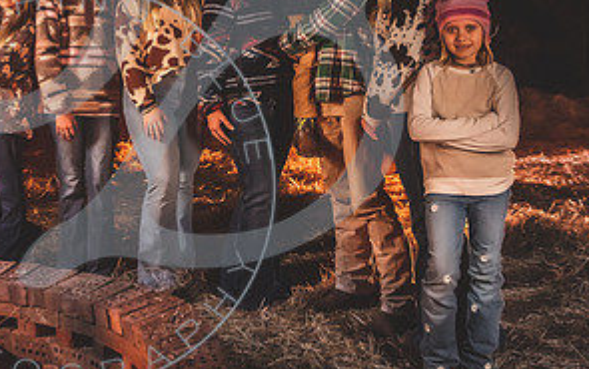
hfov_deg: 34.7
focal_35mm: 58
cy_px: 18
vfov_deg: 21.8
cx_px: 194
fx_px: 932
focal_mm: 27
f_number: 2.8
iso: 1000
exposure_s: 1/125
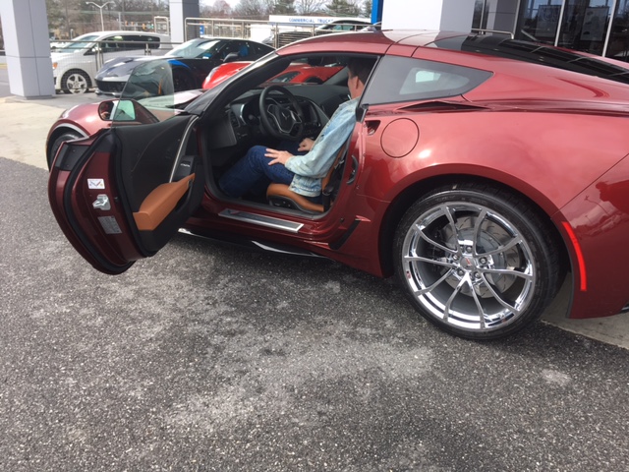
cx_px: 314
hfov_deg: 61.7
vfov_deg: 48.2
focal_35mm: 29
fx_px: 527
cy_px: 236
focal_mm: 4.15
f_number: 2.2
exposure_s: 1/278
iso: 25
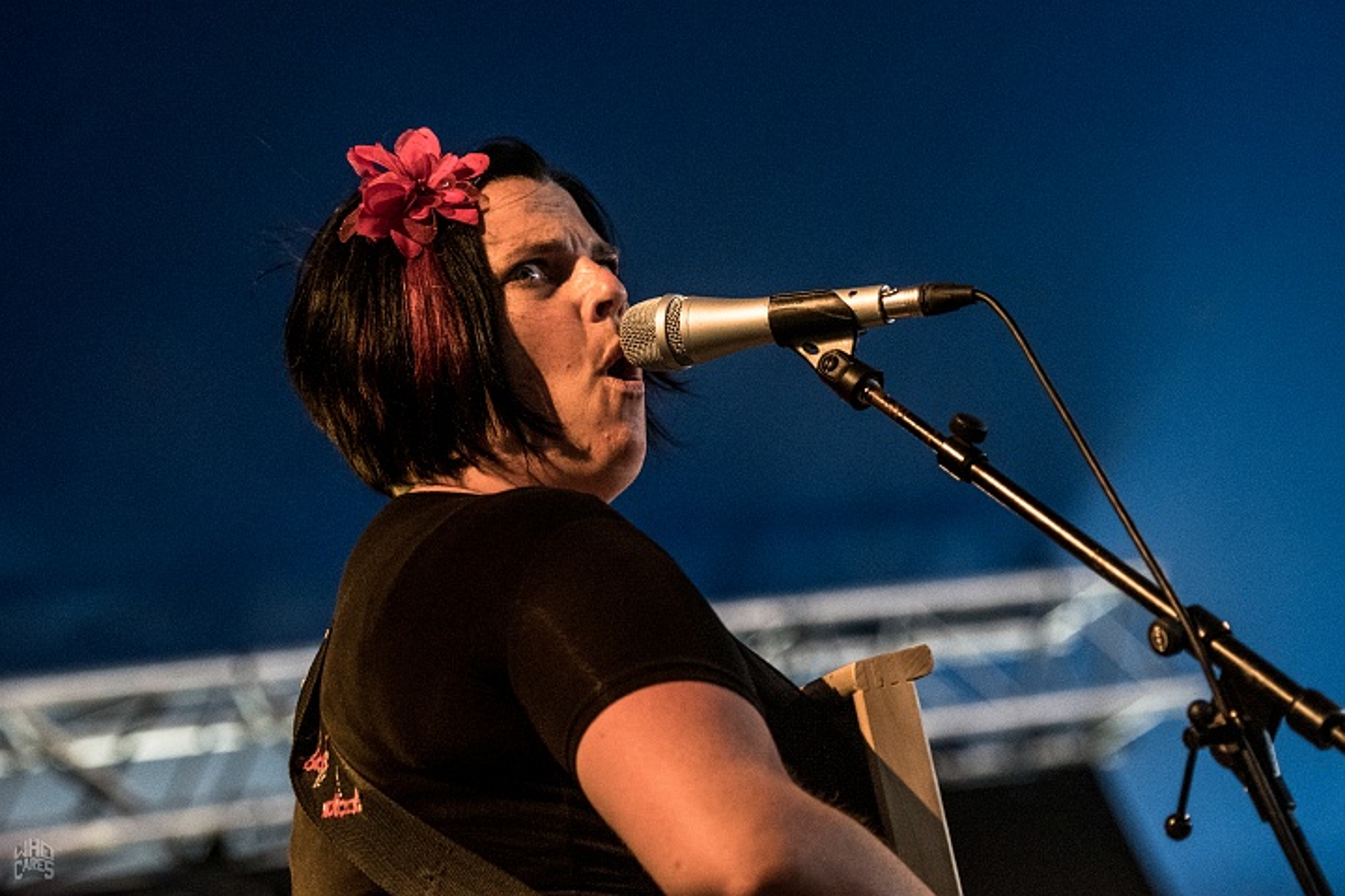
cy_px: 448
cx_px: 672
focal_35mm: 150
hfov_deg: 13.7
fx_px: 5604
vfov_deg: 9.1
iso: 2000
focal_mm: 100
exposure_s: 1/250
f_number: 2.8
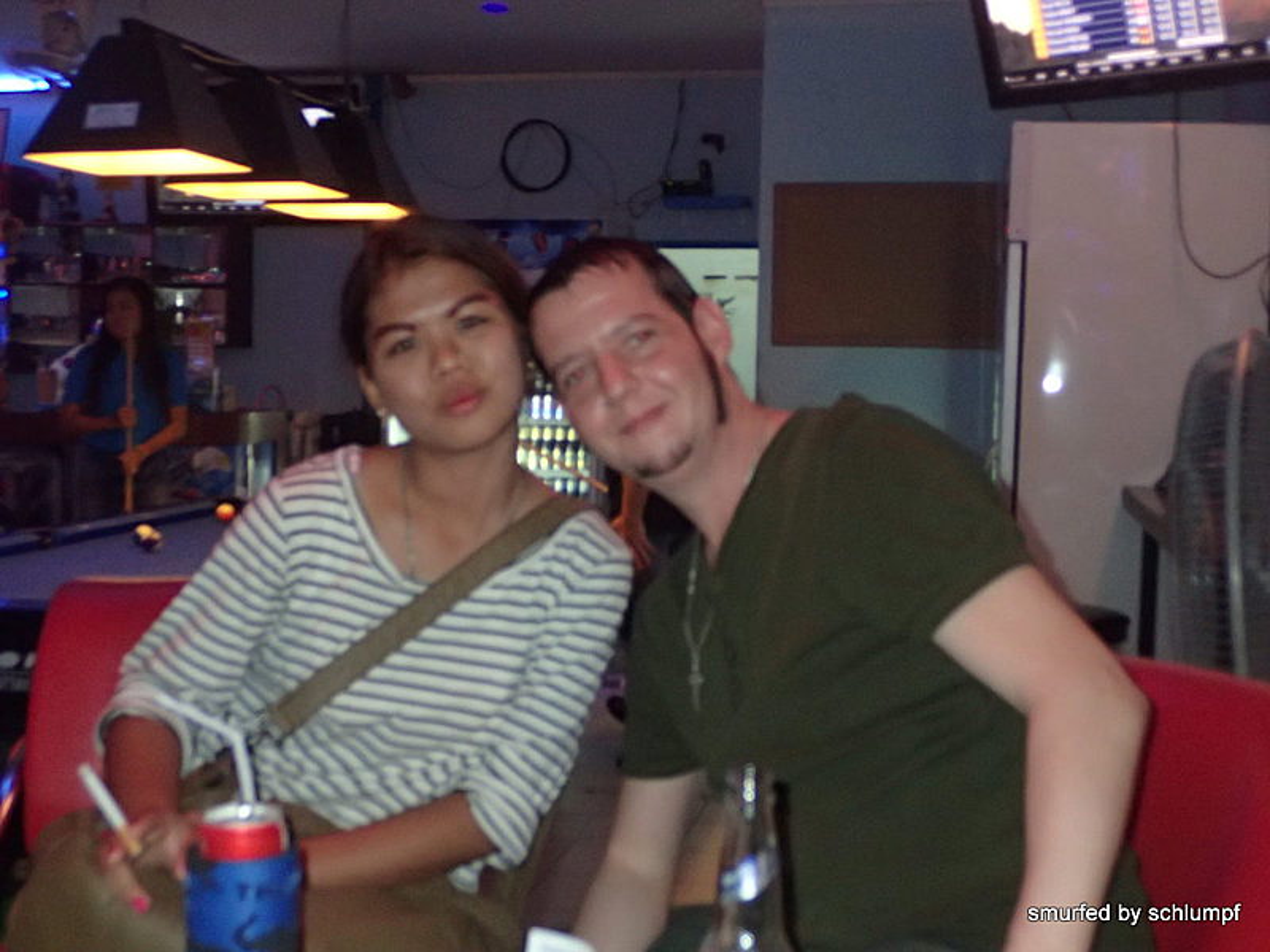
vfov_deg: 31.5
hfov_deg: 41.2
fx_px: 1688
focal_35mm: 46
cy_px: 476
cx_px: 635
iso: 800
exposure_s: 1/50
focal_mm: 8.41
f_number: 3.1
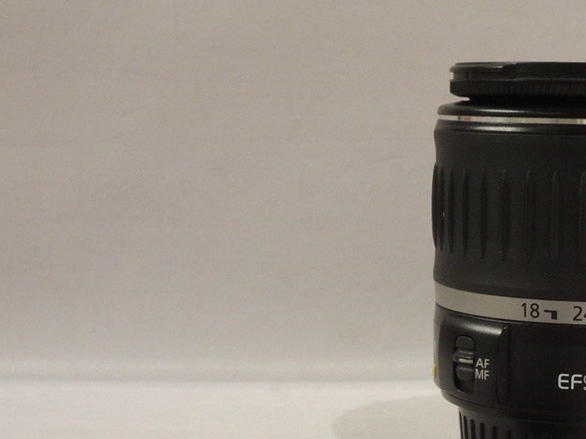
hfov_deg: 20.2
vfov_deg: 15.5
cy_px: 341
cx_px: 544
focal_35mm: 95
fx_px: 1608
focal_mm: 9
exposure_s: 1/60
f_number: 4.7
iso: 320
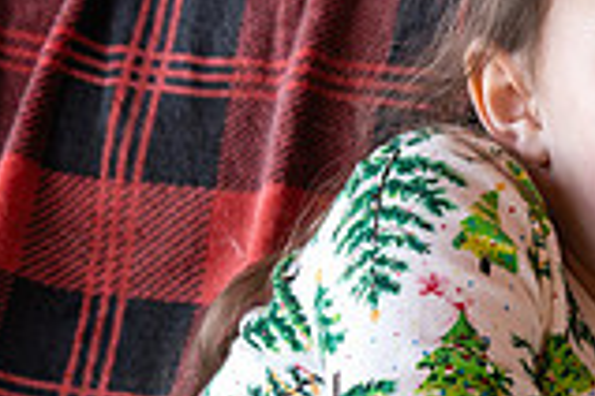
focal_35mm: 168
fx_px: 2776
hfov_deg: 11.8
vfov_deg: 8.1
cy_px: 405
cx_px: 861
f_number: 4
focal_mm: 46
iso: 400
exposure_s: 1/250
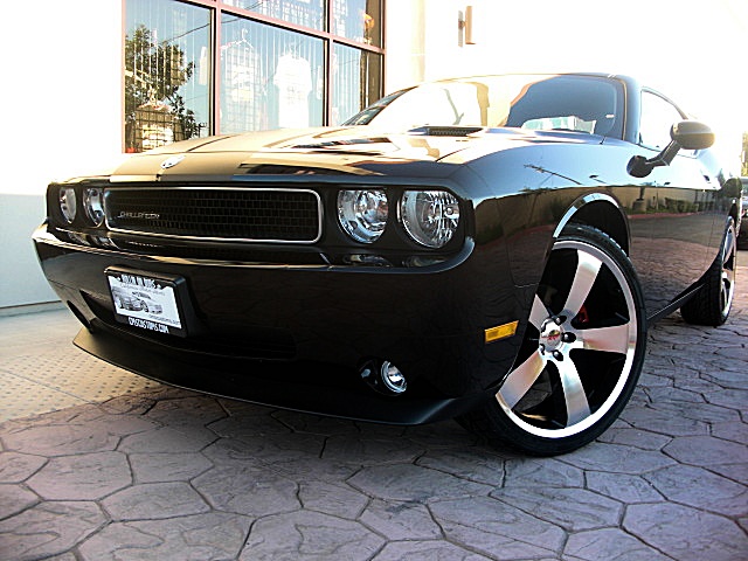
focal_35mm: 36
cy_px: 280
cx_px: 374
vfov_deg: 39.7
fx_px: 778
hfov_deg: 51.4
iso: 50
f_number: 2.8
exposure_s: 1/80
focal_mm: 6.3
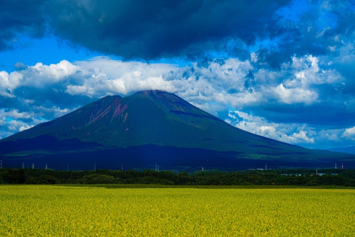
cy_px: 122
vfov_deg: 18.7
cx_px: 161
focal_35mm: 73
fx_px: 720
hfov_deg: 27.7
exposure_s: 1/1250
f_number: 5.6
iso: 100
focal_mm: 65
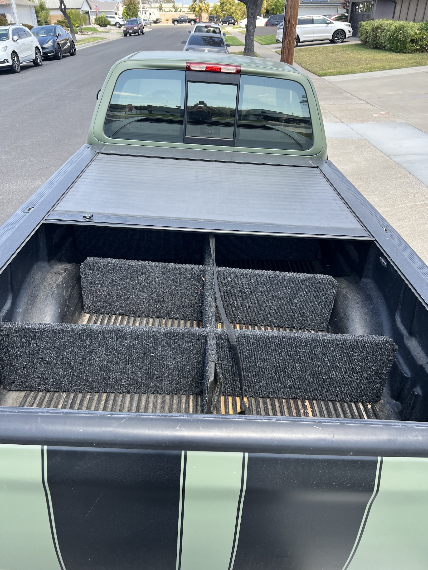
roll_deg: +0.9
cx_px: 214
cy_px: 285
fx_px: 429
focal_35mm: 26
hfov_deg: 53.1
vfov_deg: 67.3
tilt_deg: -30.8
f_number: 1.5
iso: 50
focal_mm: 5.7
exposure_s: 1/758
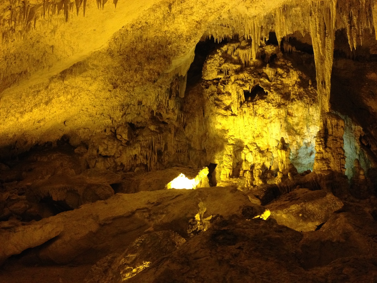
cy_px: 142
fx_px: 381
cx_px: 188
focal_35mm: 35
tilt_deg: +3.9
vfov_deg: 40.7
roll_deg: +0.0
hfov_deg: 52.6
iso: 320
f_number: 2.4
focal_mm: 4.28
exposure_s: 1/20
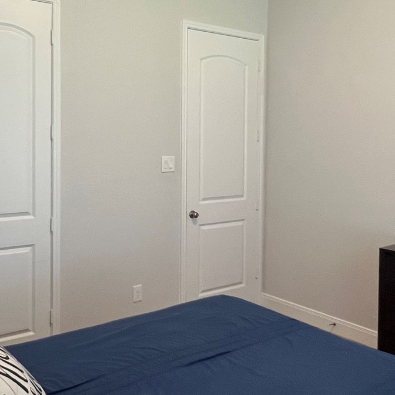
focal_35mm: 35
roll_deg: -0.9
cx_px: 169
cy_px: 162
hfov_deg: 47.1
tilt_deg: -3.1
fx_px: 452
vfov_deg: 47.0
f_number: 1.8
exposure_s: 1/60
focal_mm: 1.57
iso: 200
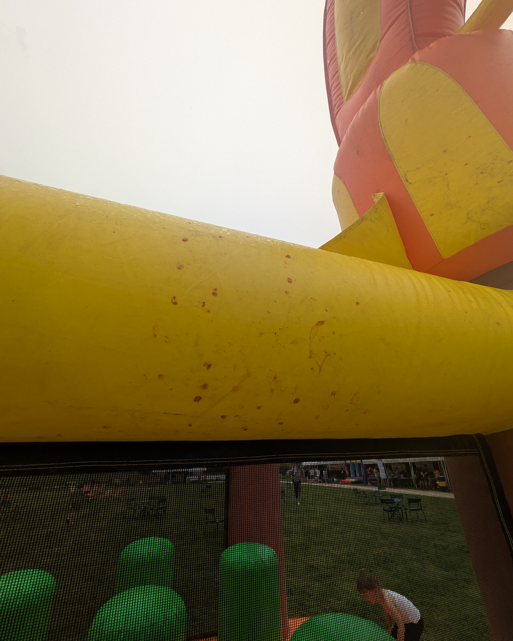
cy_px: 350
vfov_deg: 96.5
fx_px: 285
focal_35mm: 15
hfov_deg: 84.0
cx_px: 259
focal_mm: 1.83
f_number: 2.2
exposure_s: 1/713
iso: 50
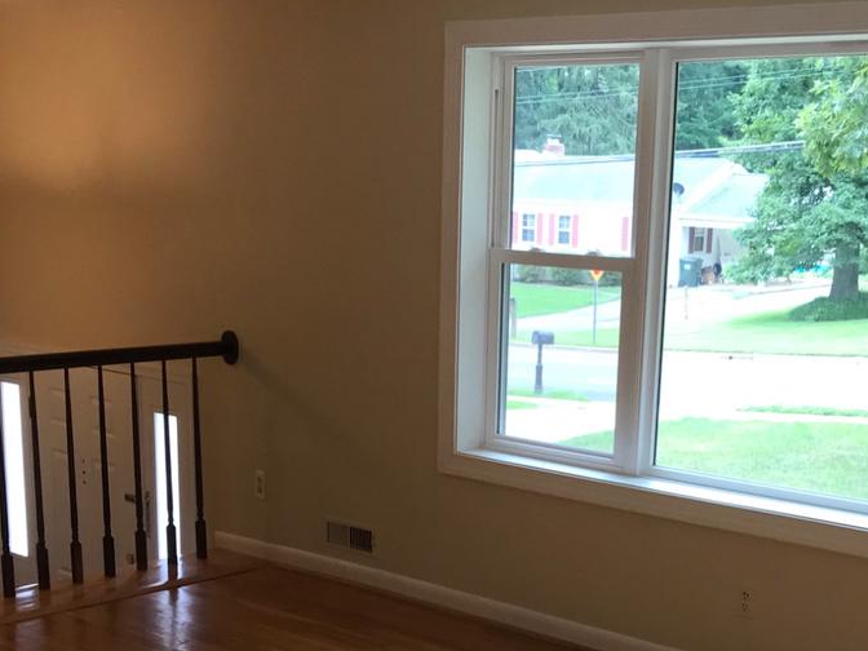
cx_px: 526
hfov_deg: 32.1
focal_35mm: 60
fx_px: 1505
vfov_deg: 23.8
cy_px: 585
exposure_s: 1/120
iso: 40
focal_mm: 3.99
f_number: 1.8
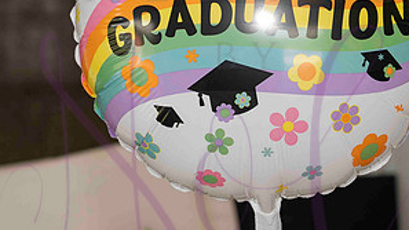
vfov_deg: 10.1
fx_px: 1301
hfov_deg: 17.8
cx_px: 262
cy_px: 47
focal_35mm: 120
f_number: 4
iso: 400
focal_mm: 56
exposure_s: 1/640
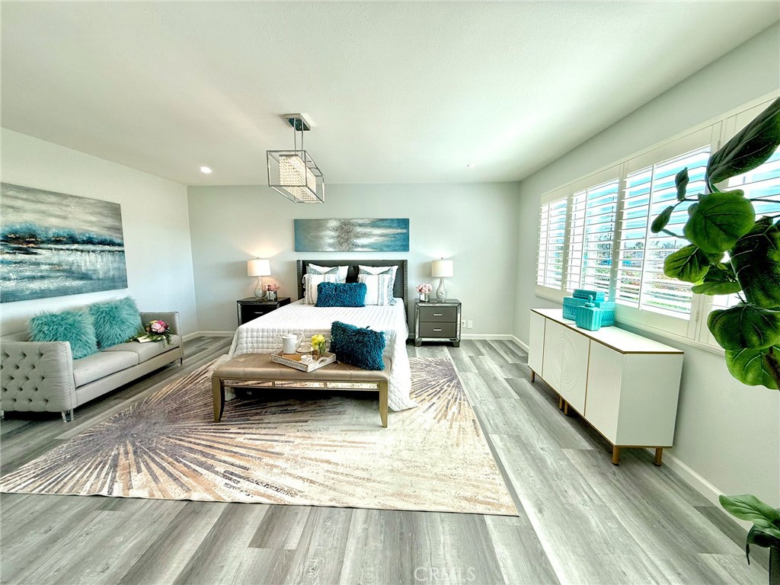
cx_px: 390
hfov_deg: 102.1
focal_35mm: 14
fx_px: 315
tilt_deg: -7.1
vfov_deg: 85.7
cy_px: 292
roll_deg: +0.1
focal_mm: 2.22
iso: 64
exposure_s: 1/163
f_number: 2.2
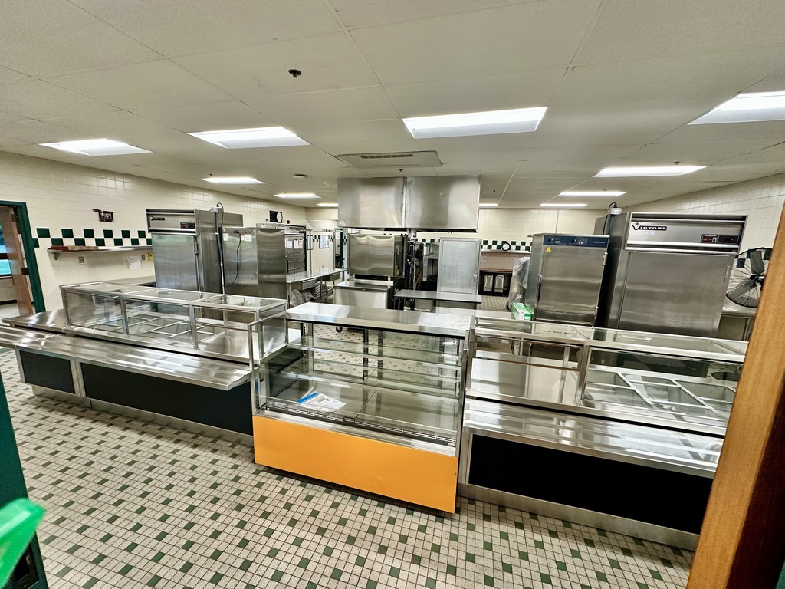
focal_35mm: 14
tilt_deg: -10.0
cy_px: 294
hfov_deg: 102.1
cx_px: 392
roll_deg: -1.9
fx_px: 317
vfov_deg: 85.7
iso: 250
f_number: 2.2
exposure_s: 1/120
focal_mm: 2.22
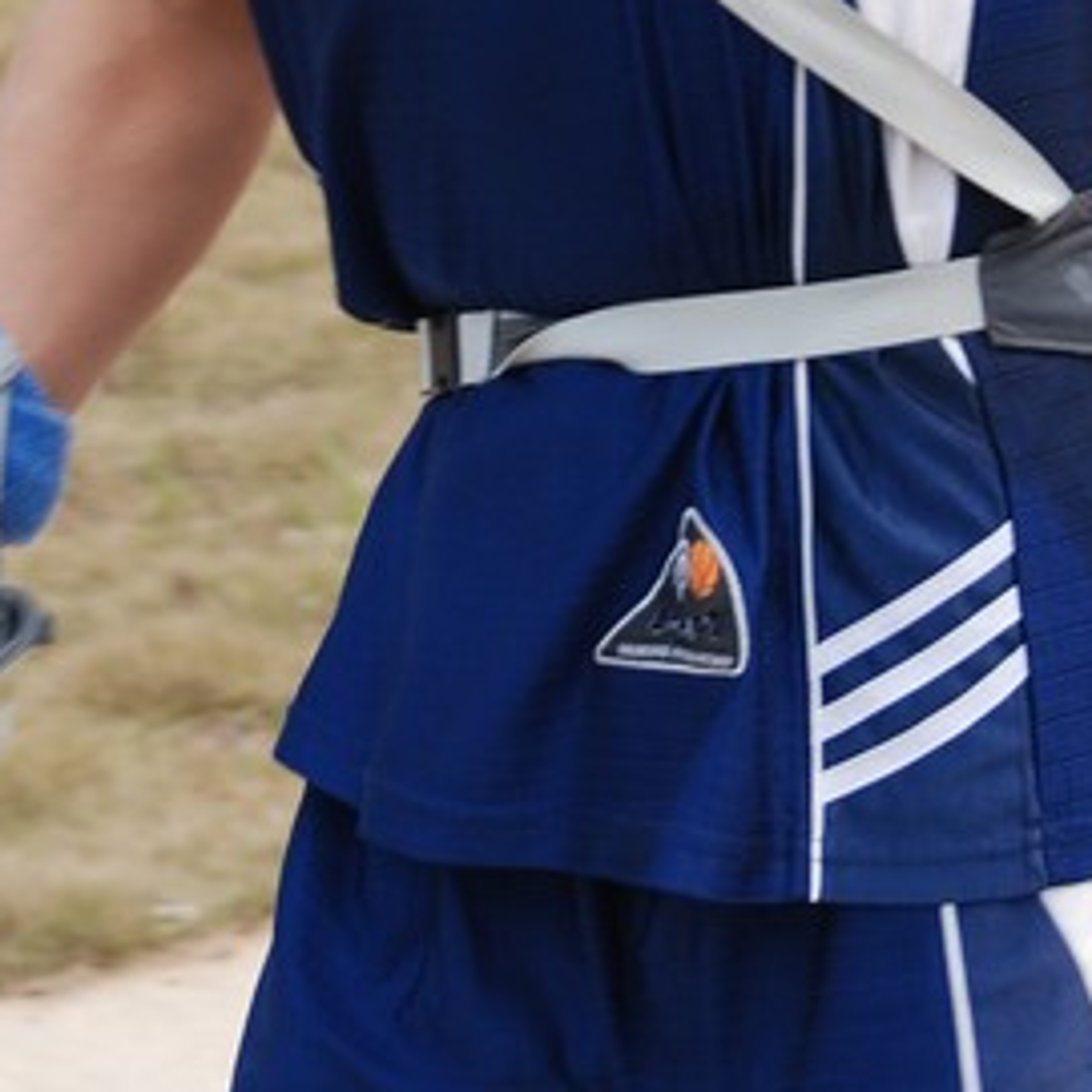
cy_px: 44
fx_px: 8744
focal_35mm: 245
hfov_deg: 7.1
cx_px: 610
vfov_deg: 7.1
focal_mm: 52
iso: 100
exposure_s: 1/200
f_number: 5
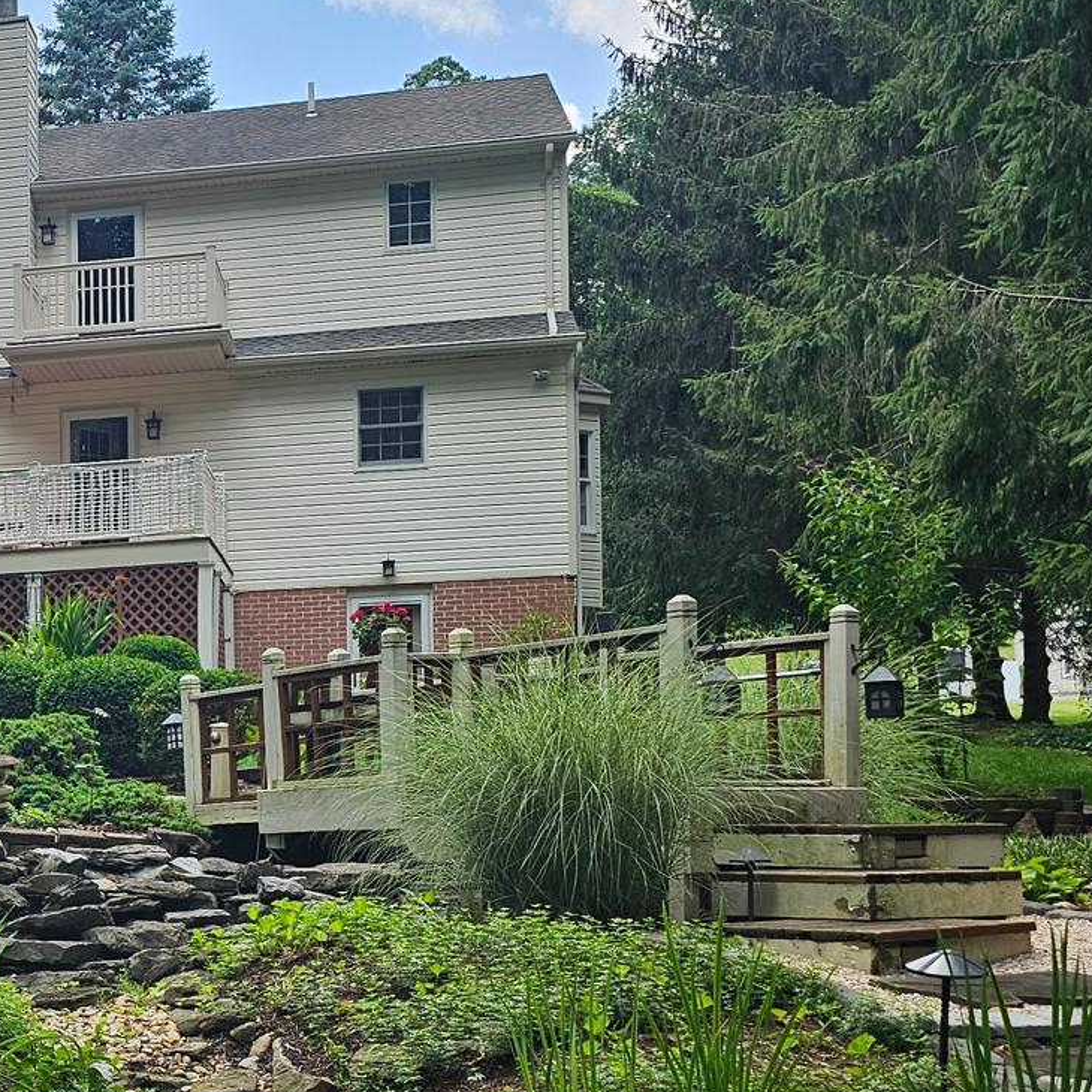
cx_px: -87
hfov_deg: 27.6
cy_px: 799
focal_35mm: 57
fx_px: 2034
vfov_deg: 29.6
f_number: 1.7
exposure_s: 1/411
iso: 20
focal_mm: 6.3
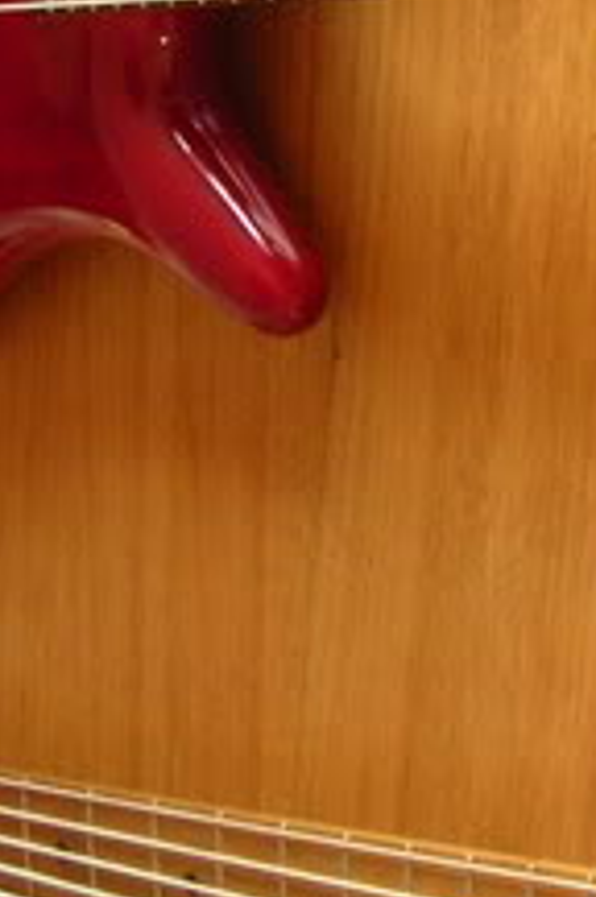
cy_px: -87
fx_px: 3637
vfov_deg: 13.8
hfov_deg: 8.9
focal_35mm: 146
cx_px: 1118
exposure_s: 1/4
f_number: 3.2
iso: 150
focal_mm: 6.3
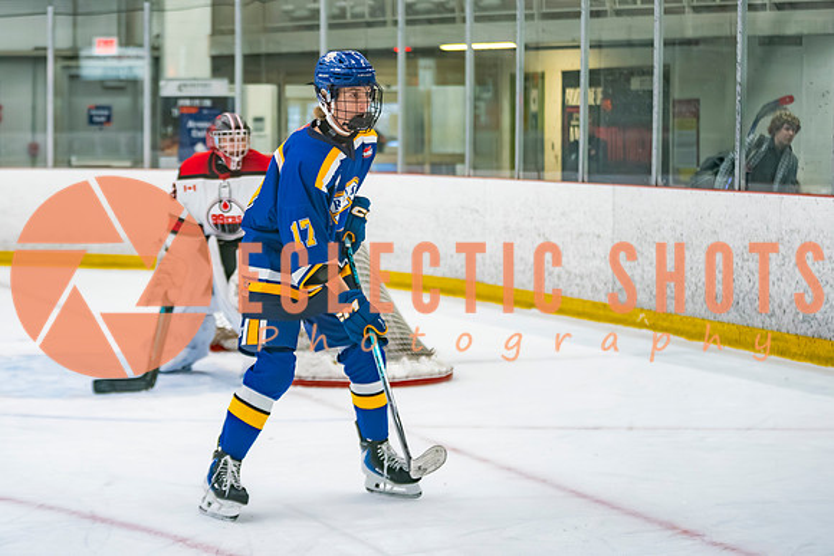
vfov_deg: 14.5
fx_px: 2178
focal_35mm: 94
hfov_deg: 21.6
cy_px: 198
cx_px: 328
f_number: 2.8
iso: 2500
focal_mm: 70
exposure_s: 1/640
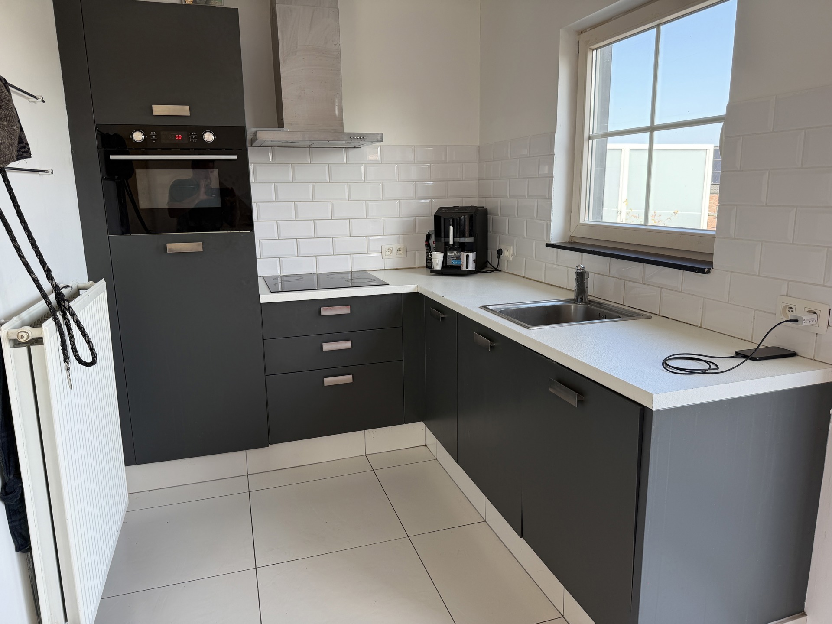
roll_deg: +1.3
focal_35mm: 24
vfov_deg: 56.8
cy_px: 312
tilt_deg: -12.5
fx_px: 577
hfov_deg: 71.6
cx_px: 416
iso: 64
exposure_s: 1/203
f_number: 1.78
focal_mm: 6.76
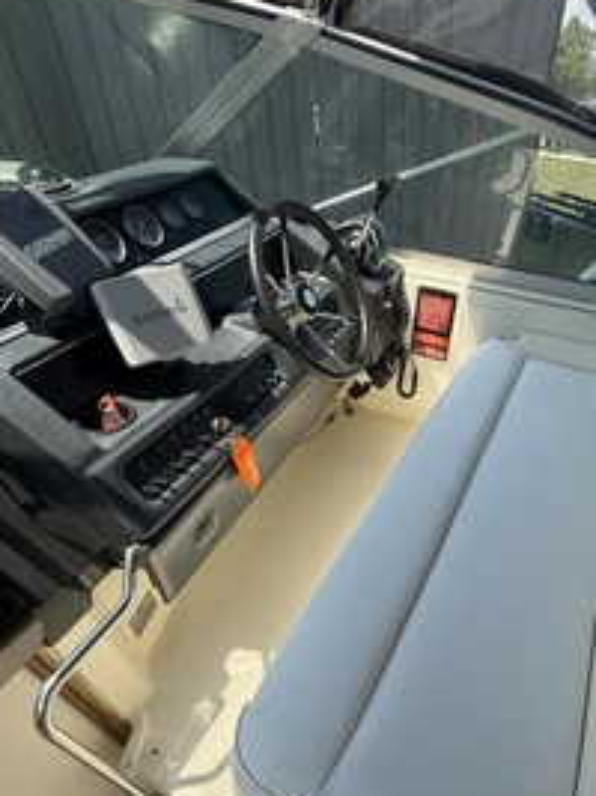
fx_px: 482
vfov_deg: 75.7
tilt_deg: -46.0
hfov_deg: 62.5
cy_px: 552
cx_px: 375
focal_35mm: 21
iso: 80
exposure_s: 1/1613
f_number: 2.2
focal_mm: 2.22
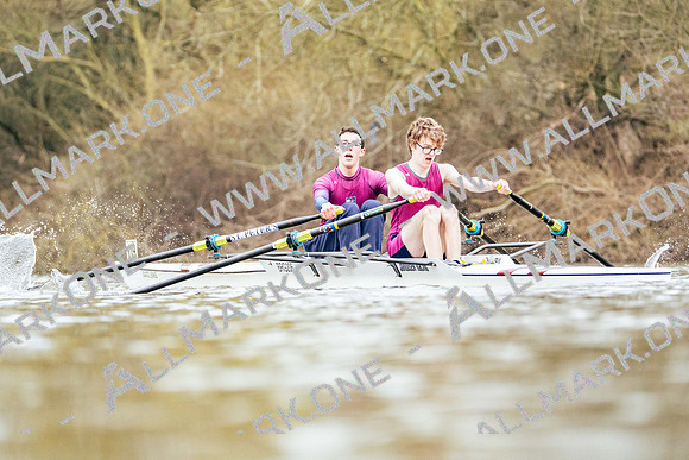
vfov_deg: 4.1
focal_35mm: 332
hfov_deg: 6.2
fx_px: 6355
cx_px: 344
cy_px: 230
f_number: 6.3
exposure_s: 1/1600
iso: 6400
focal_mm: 332
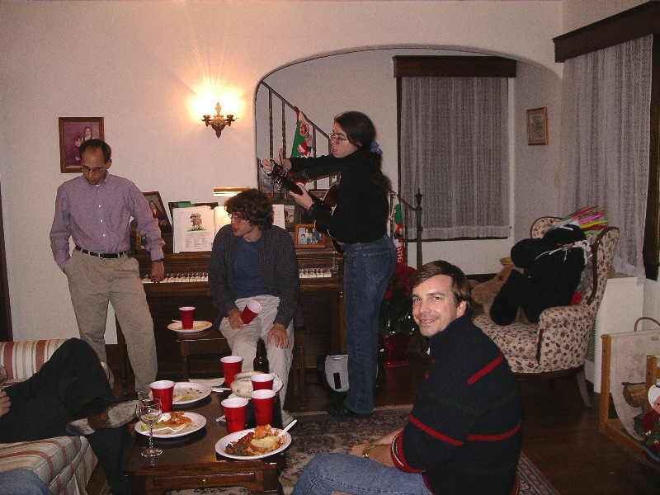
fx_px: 705
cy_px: 248
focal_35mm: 37
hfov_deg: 50.1
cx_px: 330
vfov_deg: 38.7
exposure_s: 1/40
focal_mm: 7.8
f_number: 2.8
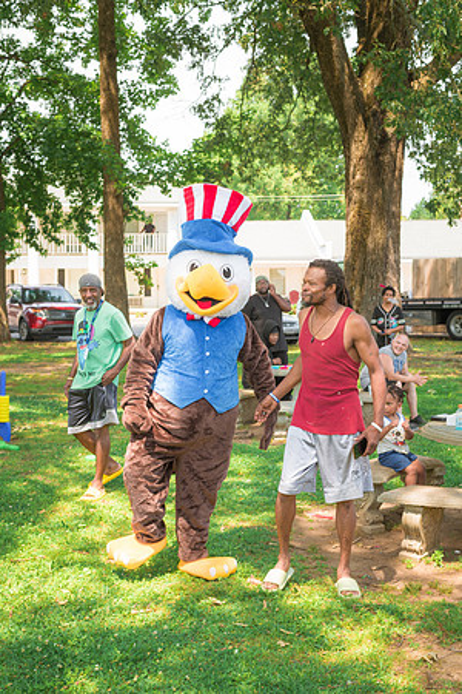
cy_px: 347
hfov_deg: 27.0
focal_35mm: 50
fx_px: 962
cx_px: 231
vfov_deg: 39.6
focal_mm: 50
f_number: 5.6
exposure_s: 1/250
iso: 280
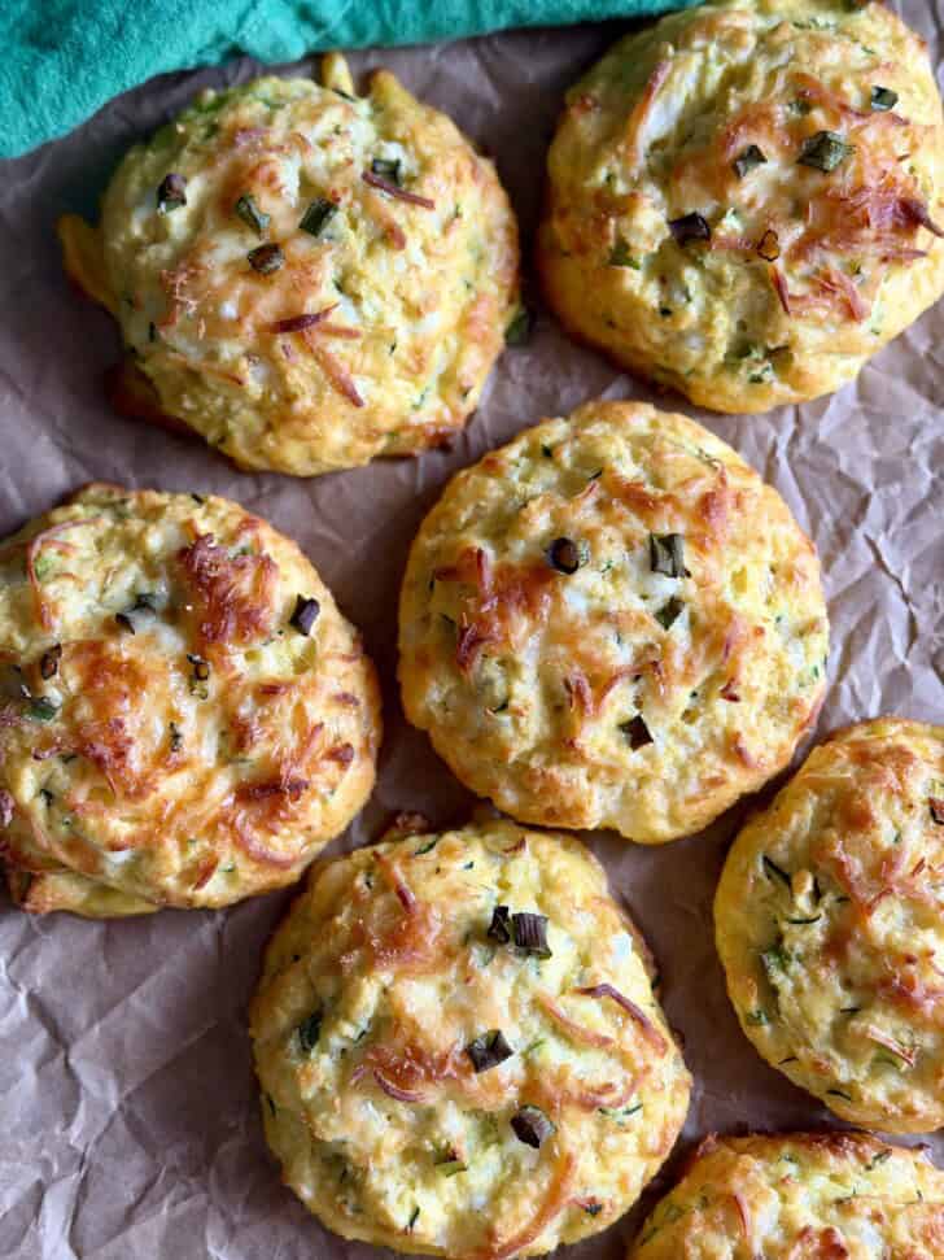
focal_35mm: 48
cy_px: 630
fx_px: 1746
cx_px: 472
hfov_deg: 30.3
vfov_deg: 39.7
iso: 200
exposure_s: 1/60
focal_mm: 6.8
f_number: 1.8
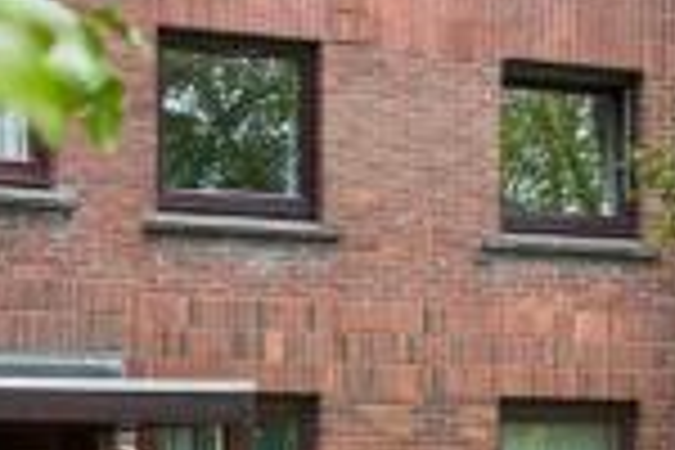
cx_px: 40
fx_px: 2081
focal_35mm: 111
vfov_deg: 12.1
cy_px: 542
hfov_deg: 18.1
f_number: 4
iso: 200
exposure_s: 1/200
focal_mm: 35
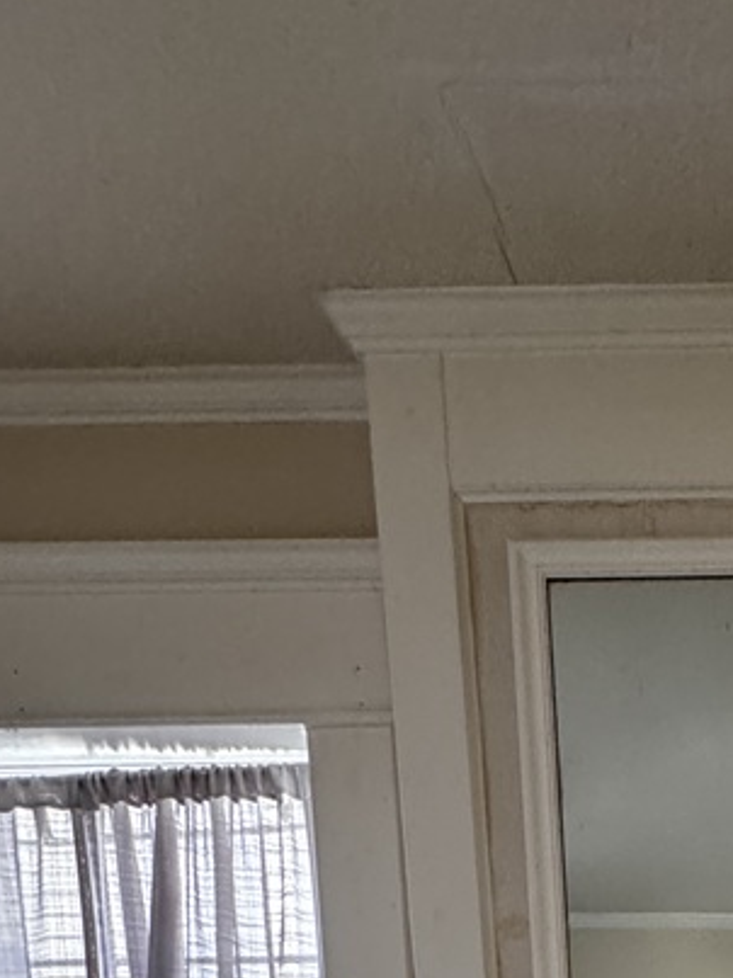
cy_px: 1387
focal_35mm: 42
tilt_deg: -7.8
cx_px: 875
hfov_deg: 29.6
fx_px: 1186
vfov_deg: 30.4
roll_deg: +1.7
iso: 400
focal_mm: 2.22
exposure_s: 1/60
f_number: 2.2
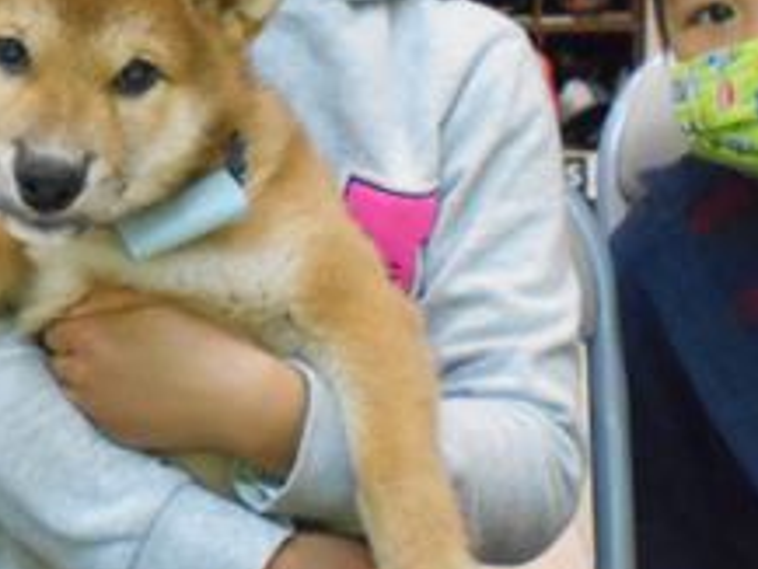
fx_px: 2059
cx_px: 136
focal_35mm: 94
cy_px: 126
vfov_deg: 15.7
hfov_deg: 20.6
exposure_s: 1/125
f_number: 3.6
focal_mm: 5.8
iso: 800
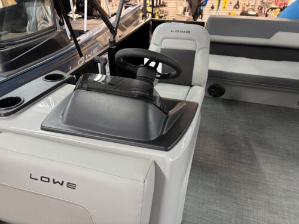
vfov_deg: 53.1
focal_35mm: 26
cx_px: 150
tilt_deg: -32.7
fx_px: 225
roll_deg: +0.5
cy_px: 112
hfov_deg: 67.3
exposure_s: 1/60
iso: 320
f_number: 1.6
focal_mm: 5.96
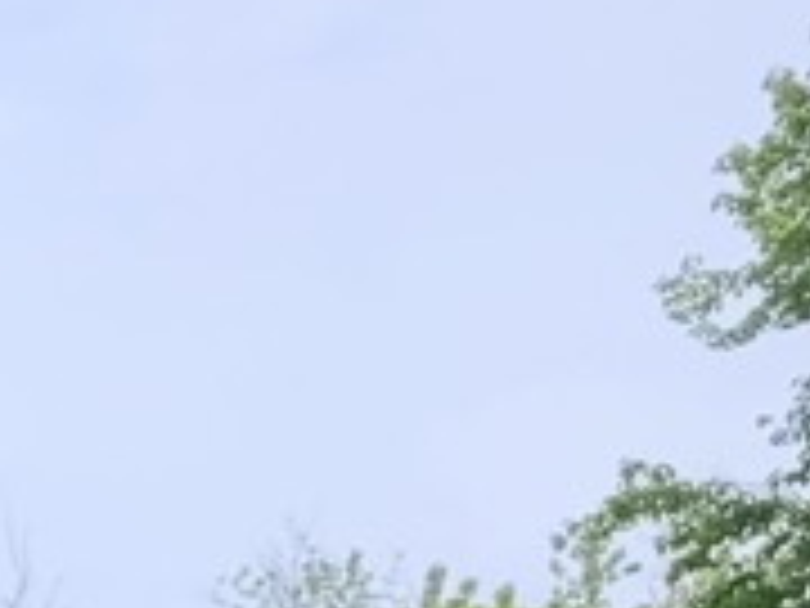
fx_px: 4867
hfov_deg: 7.6
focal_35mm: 208
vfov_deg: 6.2
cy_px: 2265
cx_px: -2061
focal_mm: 5.4
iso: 40
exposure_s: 1/1601
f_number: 1.8
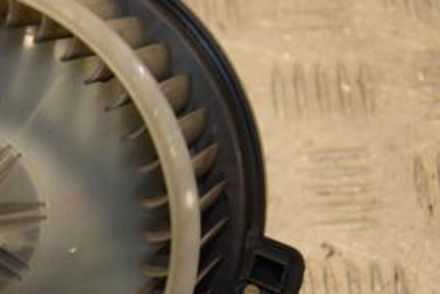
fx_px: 2054
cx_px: -51
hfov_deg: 12.0
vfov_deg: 8.2
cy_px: 199
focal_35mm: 168
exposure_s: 1/160
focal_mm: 50
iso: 800
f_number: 5
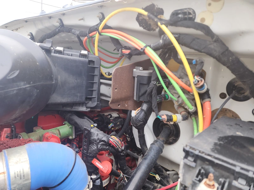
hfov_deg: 73.9
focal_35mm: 23
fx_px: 169
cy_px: 95
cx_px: 127
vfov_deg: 58.9
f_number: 1.8
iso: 25
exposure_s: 1/120
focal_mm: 6.4
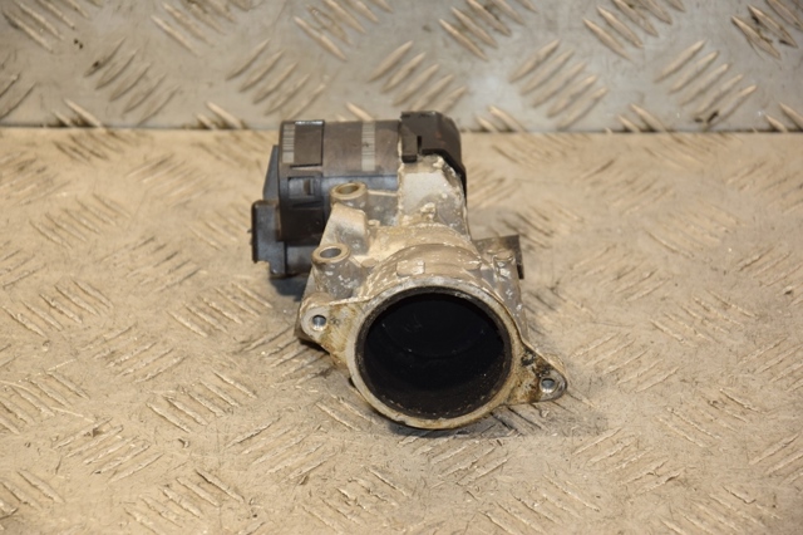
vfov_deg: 10.7
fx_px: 2842
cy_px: 268
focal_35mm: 128
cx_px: 402
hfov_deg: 16.1
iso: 800
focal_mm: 85
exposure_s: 1/160
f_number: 5.6
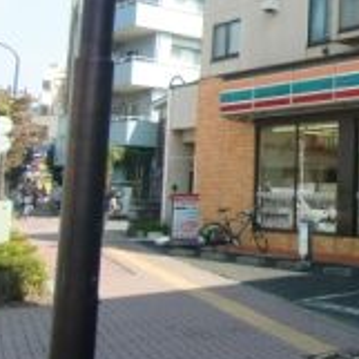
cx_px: 433
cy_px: 85
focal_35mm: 59
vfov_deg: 28.6
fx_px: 692
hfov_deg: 25.9
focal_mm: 4.3
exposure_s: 1/400
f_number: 3.2
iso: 64
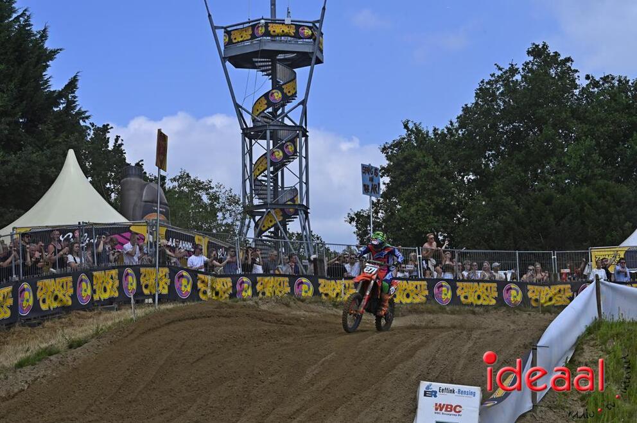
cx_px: 318
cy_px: 212
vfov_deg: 13.7
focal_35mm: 100
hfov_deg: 20.4
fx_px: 1767
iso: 1600
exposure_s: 1/2500
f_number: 13
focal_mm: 100
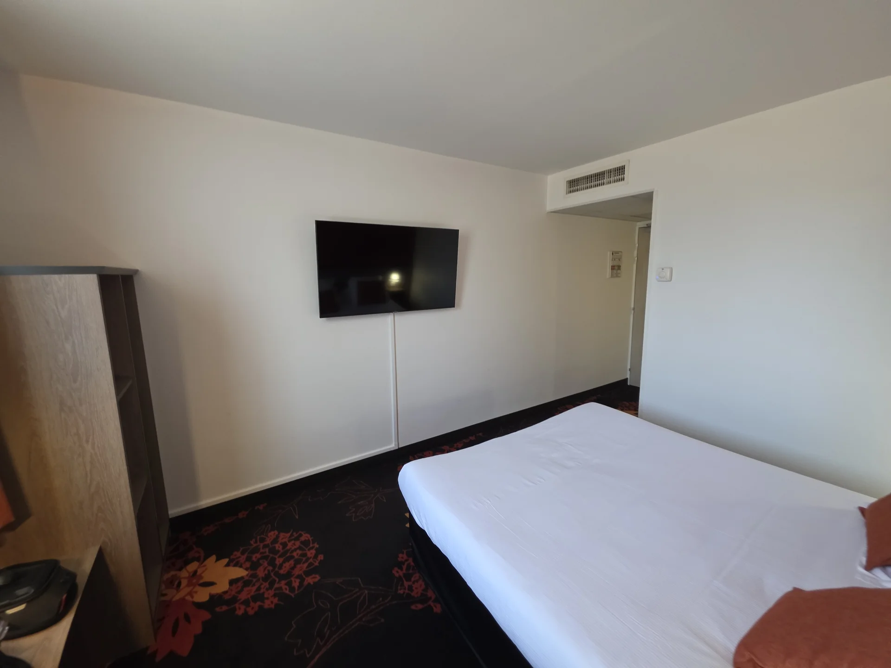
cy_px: 334
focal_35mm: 13
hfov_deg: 106.2
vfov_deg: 89.9
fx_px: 335
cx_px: 446
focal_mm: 2.2
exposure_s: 1/50
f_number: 1.9
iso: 200
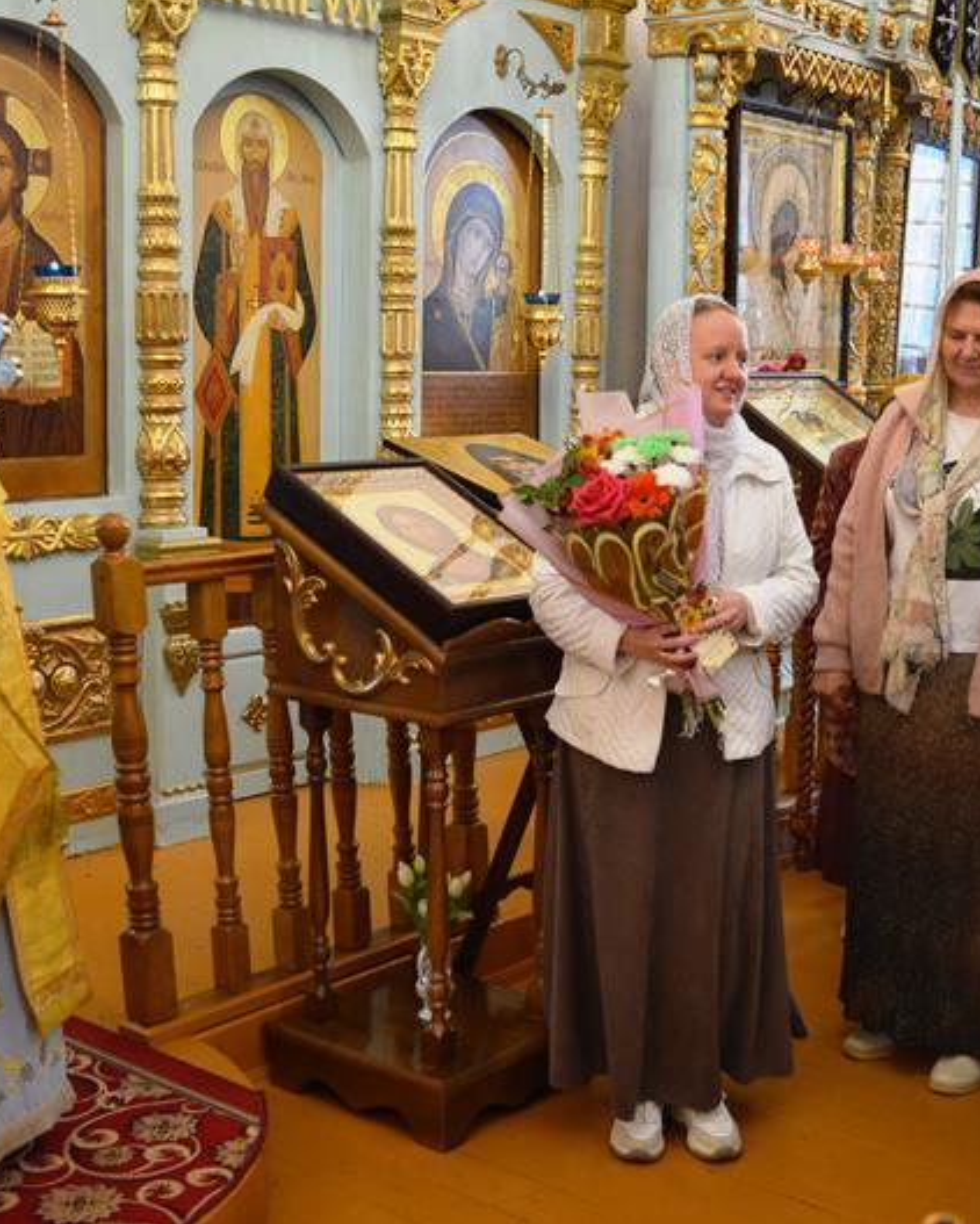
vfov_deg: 39.5
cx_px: 525
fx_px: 1703
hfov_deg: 32.1
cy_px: 609
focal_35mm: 47
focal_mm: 22
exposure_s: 1/30
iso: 900
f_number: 3.8
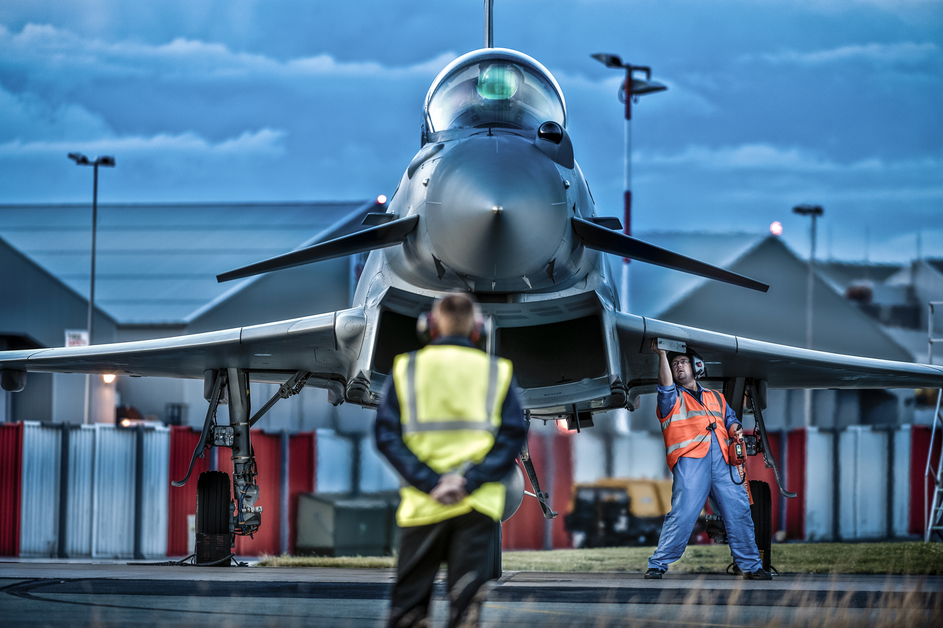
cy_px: 314
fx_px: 7334
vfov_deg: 4.9
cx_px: 472
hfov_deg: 7.4
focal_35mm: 280
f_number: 4
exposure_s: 1/15
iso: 200
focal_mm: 280
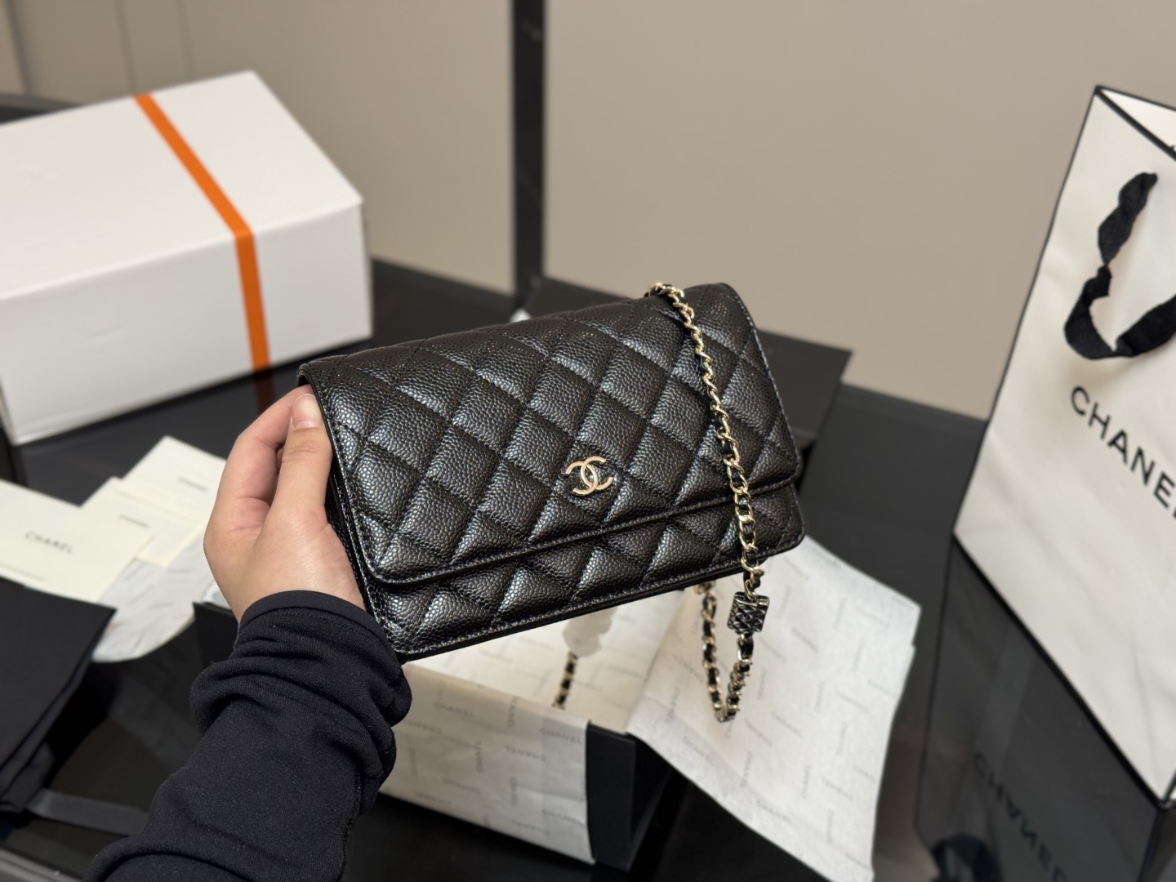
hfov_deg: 39.7
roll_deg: -1.2
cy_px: 441
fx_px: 1631
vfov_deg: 30.3
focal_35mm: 48
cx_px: 588
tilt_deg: -39.6
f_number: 1.78
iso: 100
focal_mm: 6.76
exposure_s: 1/66
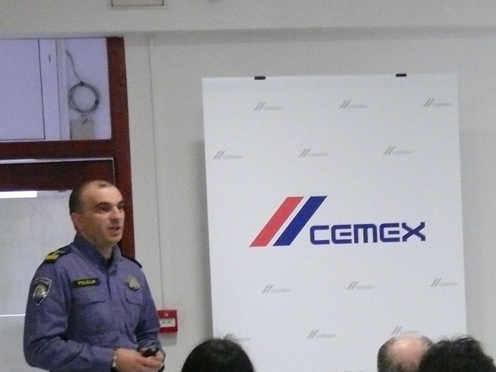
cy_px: 402
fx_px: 2207
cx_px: 535
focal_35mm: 154
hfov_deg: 12.6
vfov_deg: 9.5
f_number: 3.2
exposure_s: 1/25
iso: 800
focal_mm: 13.3
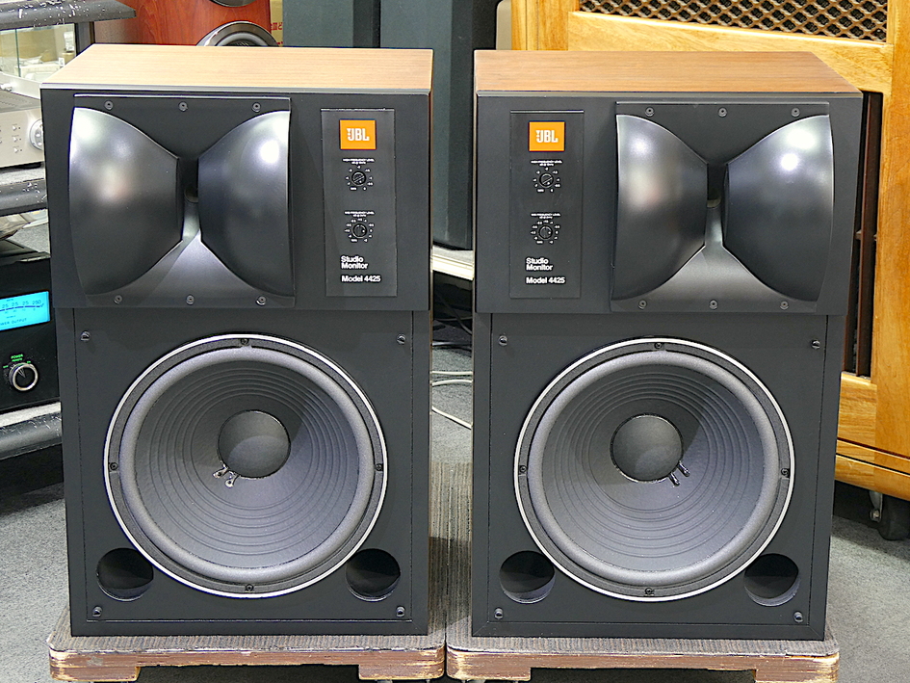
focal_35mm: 66
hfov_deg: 29.4
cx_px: 455
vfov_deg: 22.3
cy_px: 343
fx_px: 1735
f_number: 5
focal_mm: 11.7
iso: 100
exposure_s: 1.6
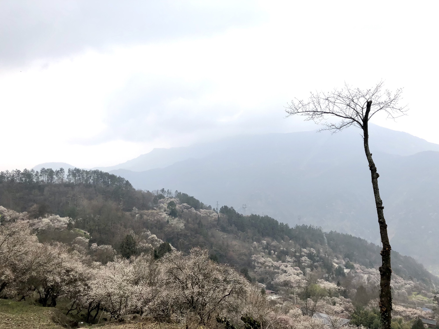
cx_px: 220
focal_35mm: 28
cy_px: 164
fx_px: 355
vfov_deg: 49.7
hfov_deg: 63.4
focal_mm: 4
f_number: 1.8
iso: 20
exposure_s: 1/1263
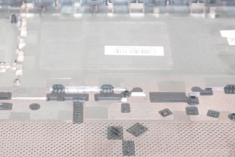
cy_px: 135
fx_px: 688
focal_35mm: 105
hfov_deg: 19.3
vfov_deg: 12.9
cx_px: 77
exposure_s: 1/160
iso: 640
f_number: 5.6
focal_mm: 25
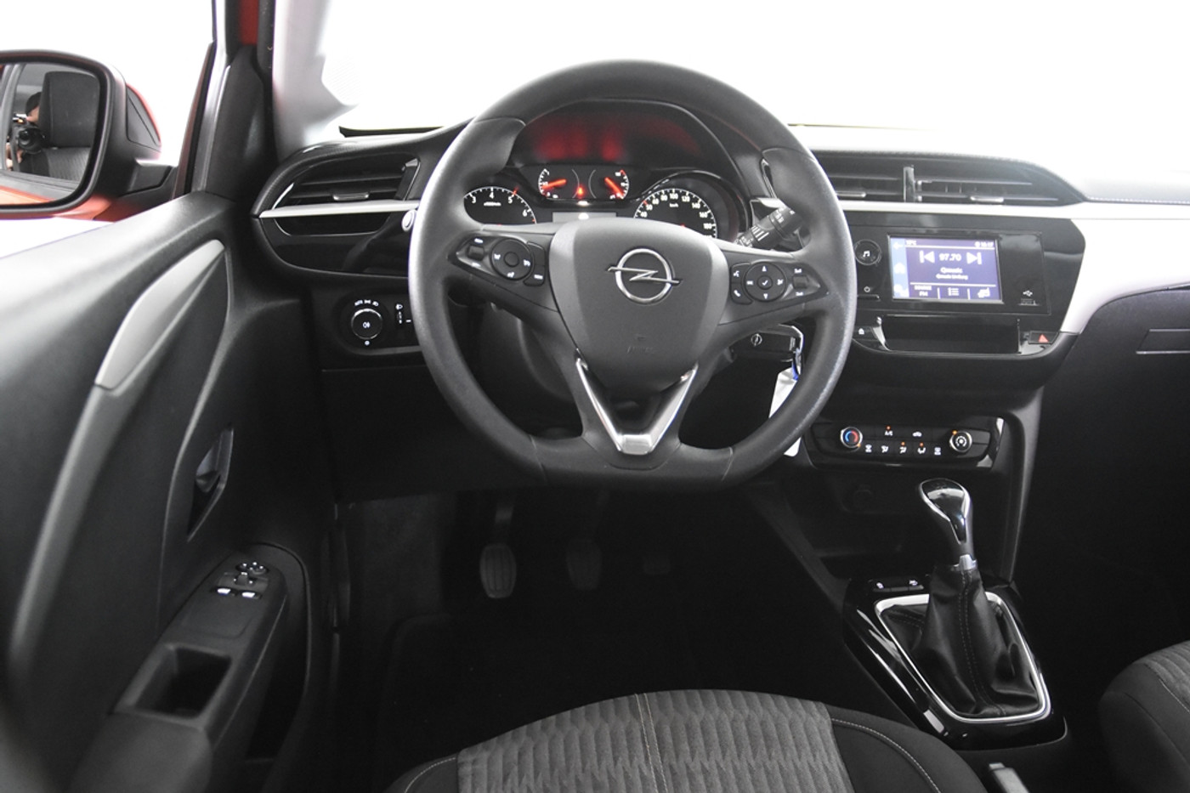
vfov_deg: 40.0
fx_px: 1091
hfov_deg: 57.2
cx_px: 595
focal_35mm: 33
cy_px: 396
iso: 5600
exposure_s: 1/30
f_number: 3
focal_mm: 22
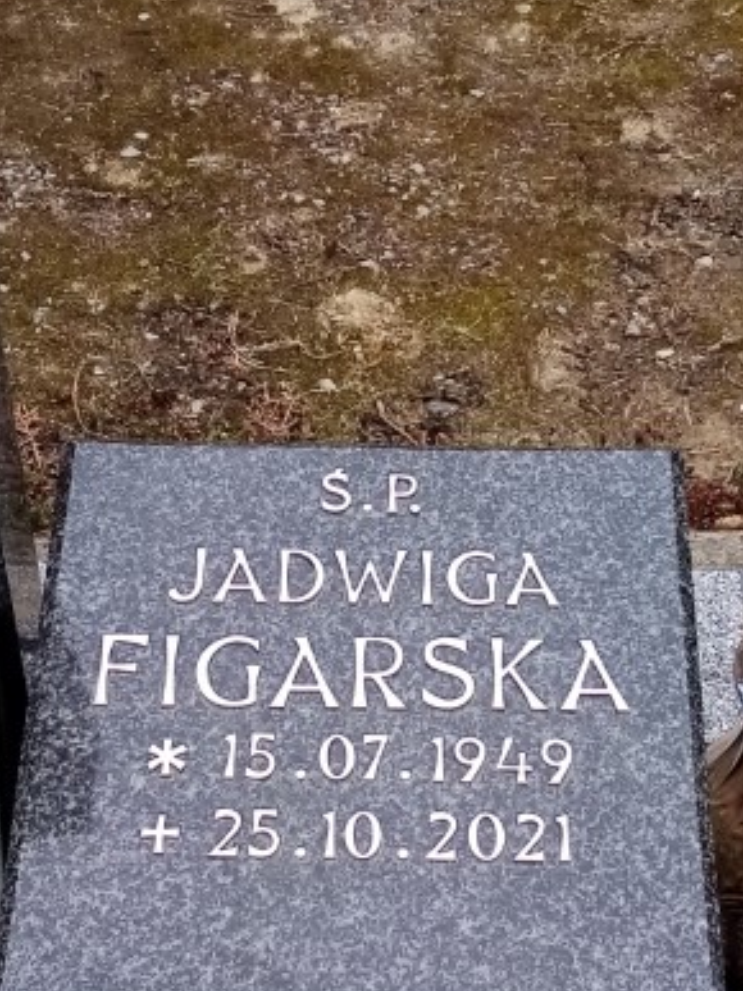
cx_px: 354
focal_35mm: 43
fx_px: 1231
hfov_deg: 33.6
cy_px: 617
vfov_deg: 43.5
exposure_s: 1/412
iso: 107
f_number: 1.8
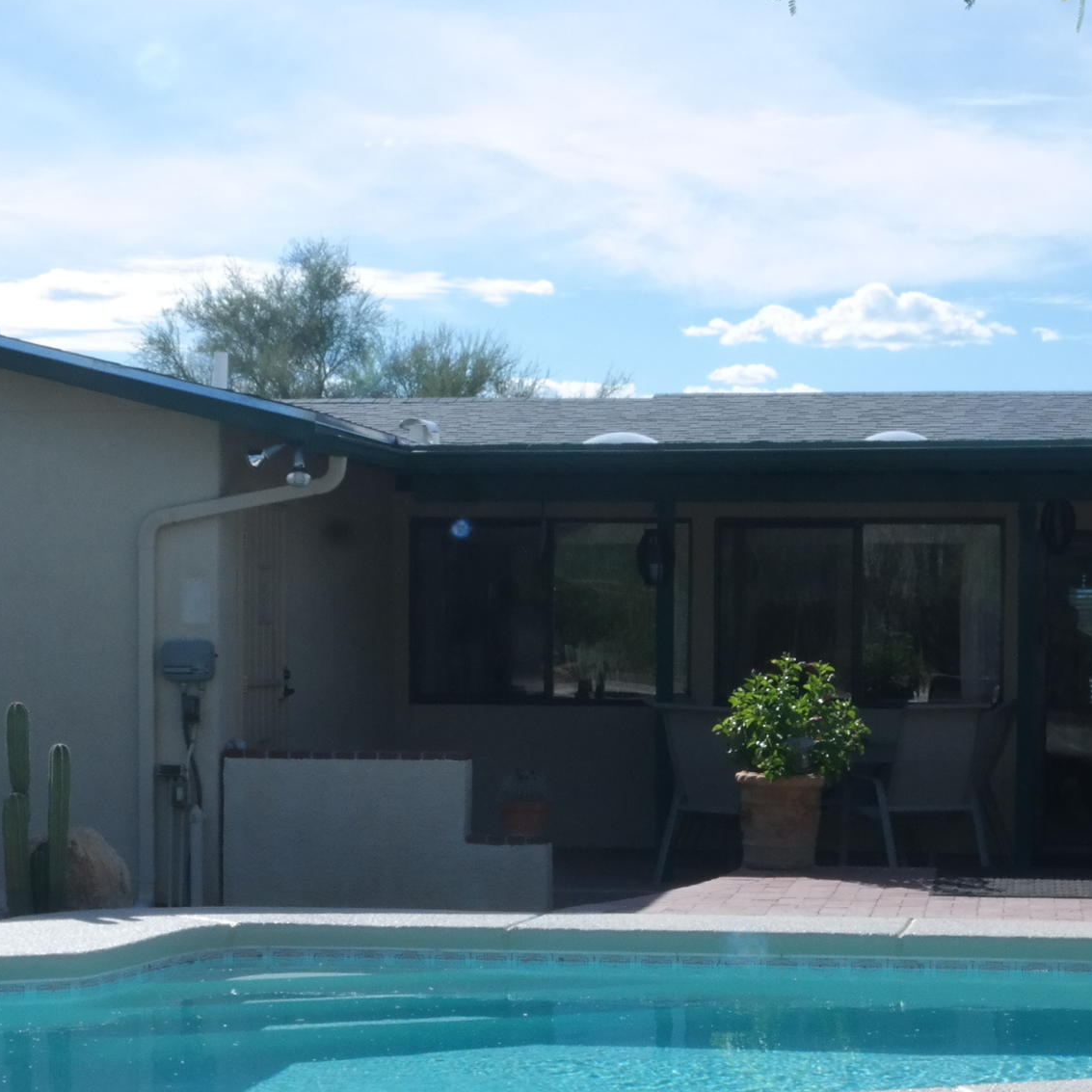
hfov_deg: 21.4
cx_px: 607
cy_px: 760
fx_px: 2891
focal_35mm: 81
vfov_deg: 21.3
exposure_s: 1/180
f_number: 22
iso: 400
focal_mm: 24
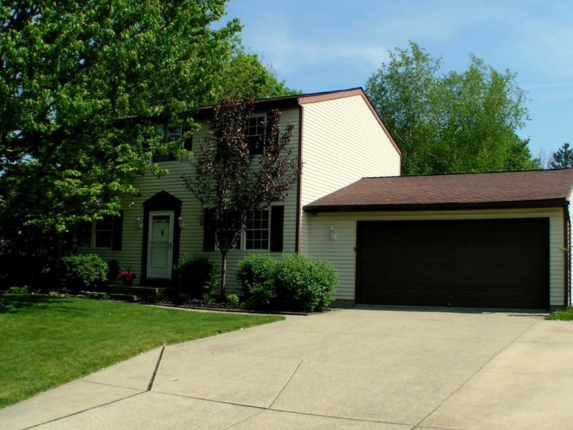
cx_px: 307
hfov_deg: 36.8
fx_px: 861
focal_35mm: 52
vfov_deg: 28.0
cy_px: 201
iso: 50
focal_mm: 6.9
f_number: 5.6
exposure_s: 1/320
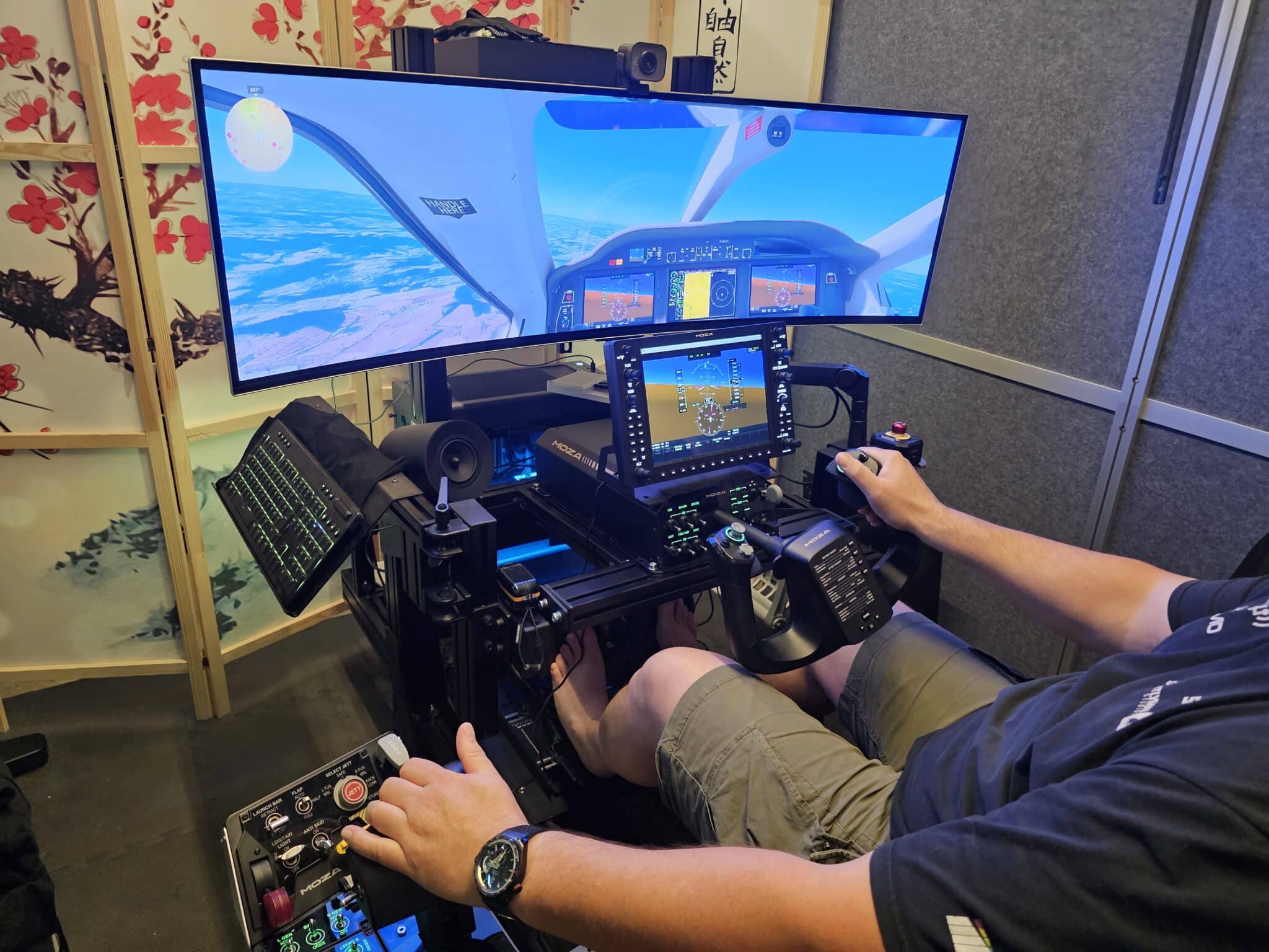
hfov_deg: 73.9
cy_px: 476
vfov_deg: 58.9
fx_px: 843
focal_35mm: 23
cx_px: 634
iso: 1000
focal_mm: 6.3
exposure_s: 1/100
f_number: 1.7
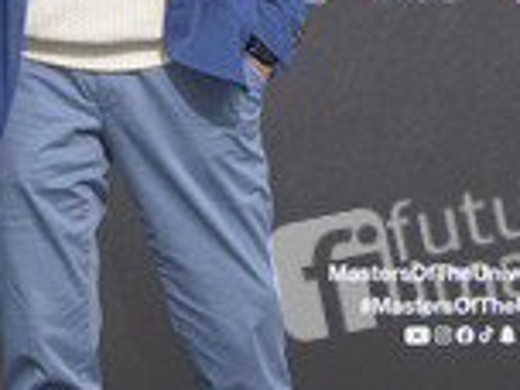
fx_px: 2584
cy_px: 89
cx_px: 133
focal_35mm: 172
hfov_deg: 11.5
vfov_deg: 8.6
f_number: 6.3
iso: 320
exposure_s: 1/250
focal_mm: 68
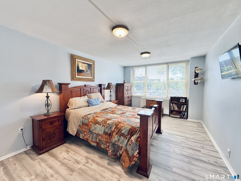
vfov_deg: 85.7
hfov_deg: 102.1
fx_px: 97
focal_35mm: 14
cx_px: 120
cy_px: 90
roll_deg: +0.6
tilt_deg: -2.8
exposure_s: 1/120
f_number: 2.2
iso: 160
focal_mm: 2.22
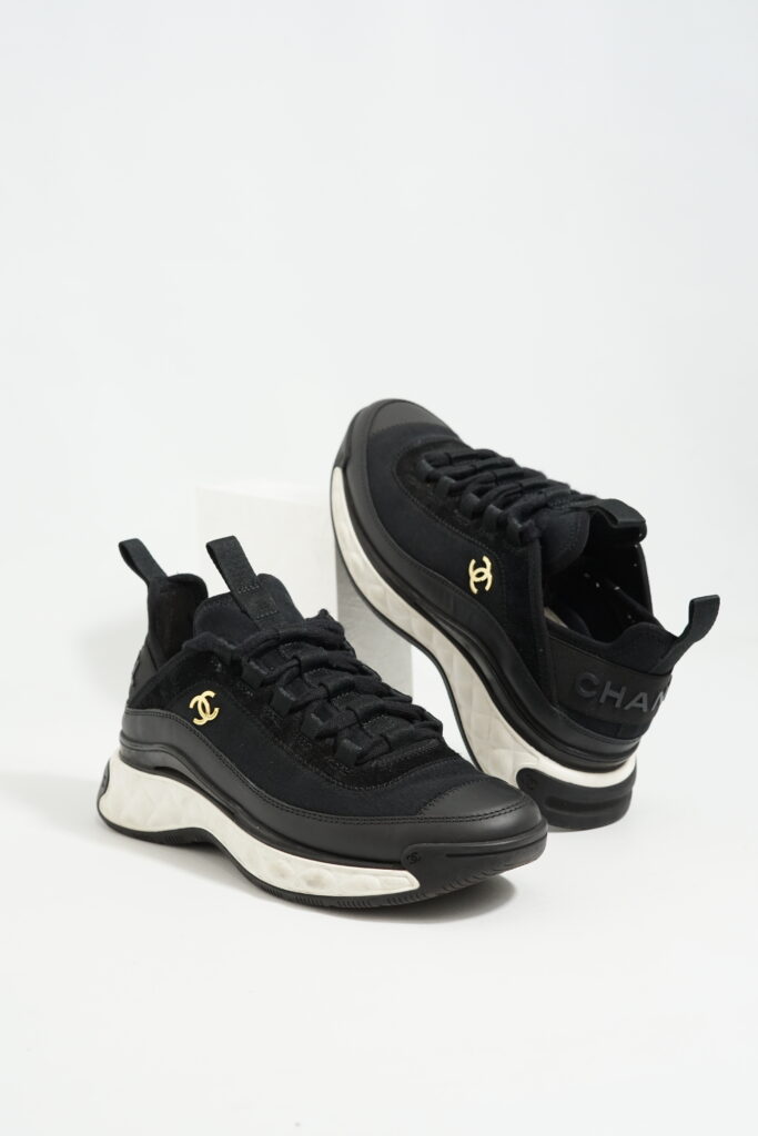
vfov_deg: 39.6
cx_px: 379
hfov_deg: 27.0
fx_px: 1579
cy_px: 568
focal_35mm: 50
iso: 640
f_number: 6.3
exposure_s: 1/25
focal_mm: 50
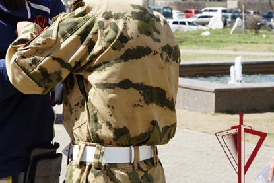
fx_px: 1012
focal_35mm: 133
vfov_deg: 10.3
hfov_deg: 15.2
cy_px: 30
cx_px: 27
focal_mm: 49
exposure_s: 1/125
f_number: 9
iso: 100
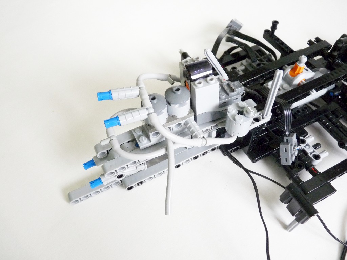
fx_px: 271
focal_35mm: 27
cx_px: 174
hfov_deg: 65.3
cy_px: 130
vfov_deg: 51.4
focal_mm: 4.8
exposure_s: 1/20
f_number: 2.8
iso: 400
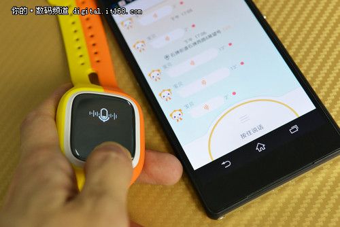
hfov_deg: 33.4
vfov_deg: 22.7
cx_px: 170
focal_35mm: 60
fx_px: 567
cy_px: 114
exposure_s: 1/60
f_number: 6.3
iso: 1000
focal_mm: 60
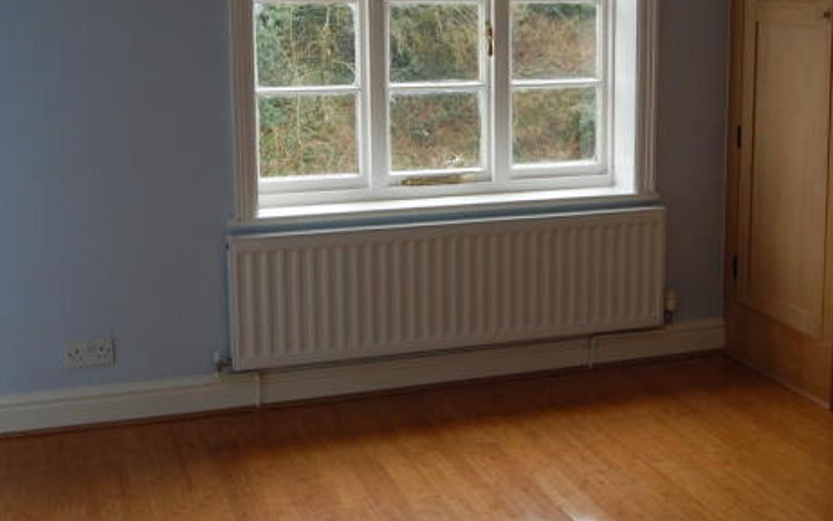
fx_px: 1181
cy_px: 141
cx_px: 463
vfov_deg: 24.7
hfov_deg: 38.8
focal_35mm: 52
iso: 400
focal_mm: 24
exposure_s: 1/100
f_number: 5
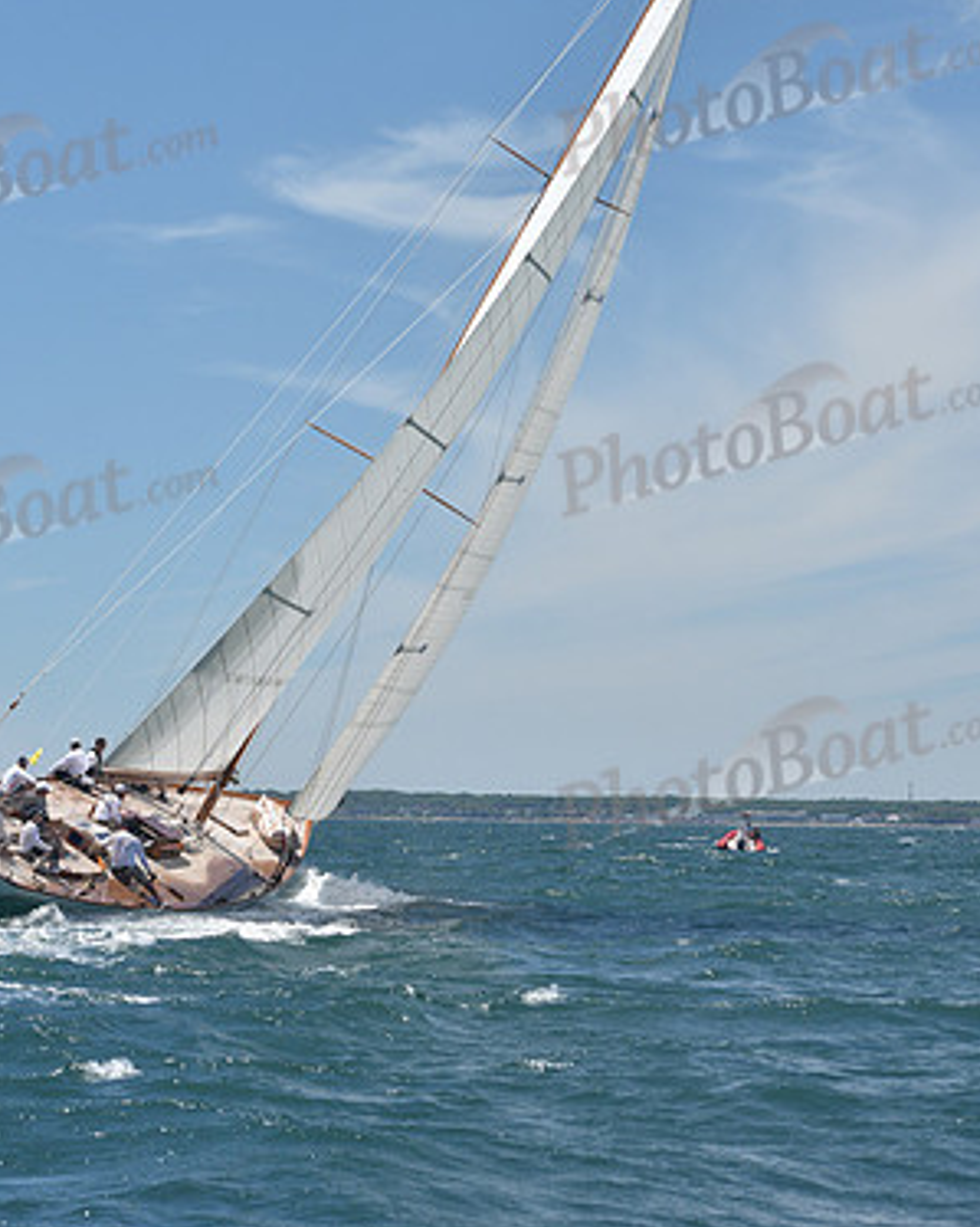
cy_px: 308
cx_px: 388
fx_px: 3700
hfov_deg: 15.1
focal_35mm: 102
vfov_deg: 18.7
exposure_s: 1/800
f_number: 7.1
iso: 320
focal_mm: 70
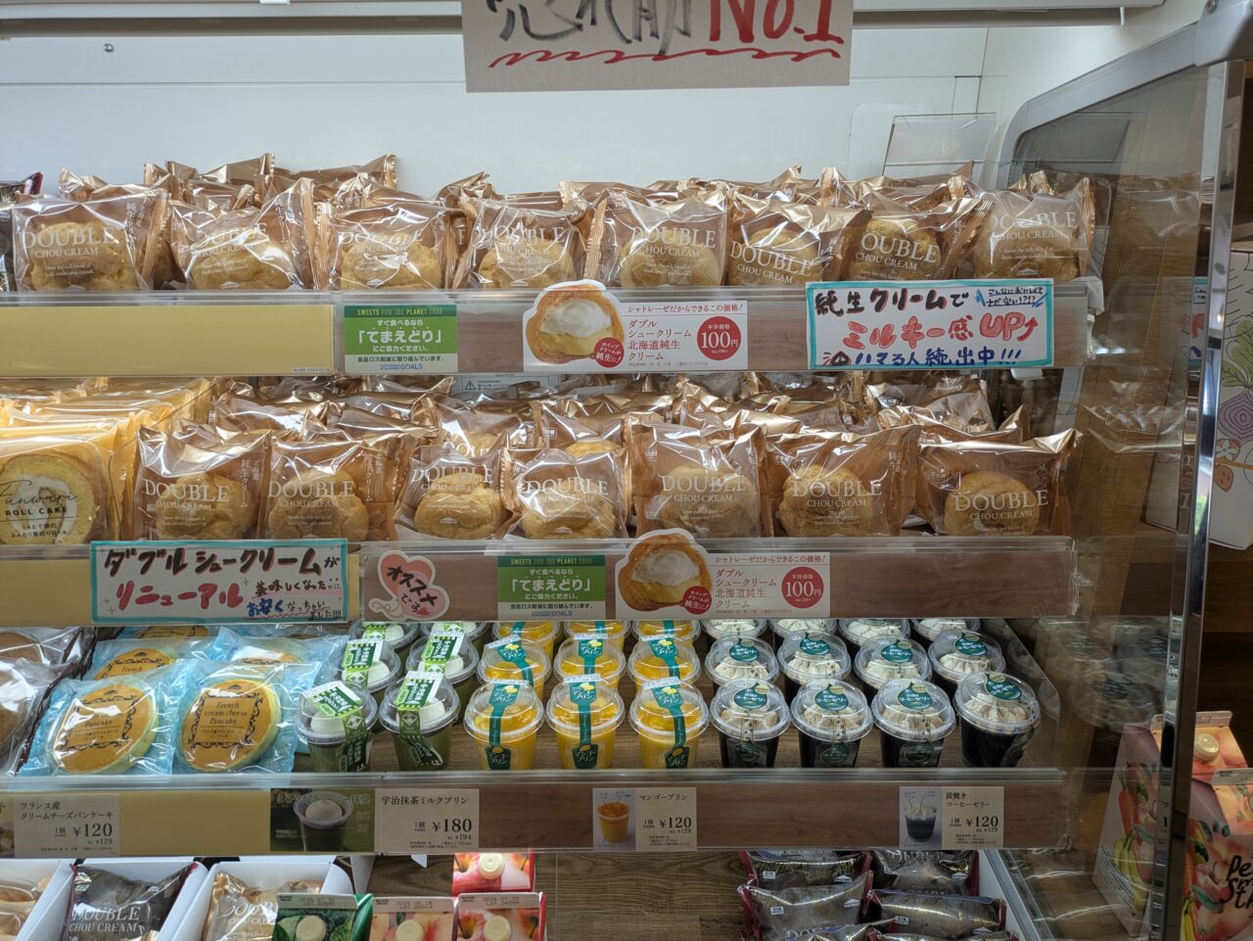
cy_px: 470
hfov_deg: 69.4
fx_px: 905
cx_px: 626
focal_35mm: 25
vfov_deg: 54.9
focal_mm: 5.43
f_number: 1.89
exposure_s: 1/100
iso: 40
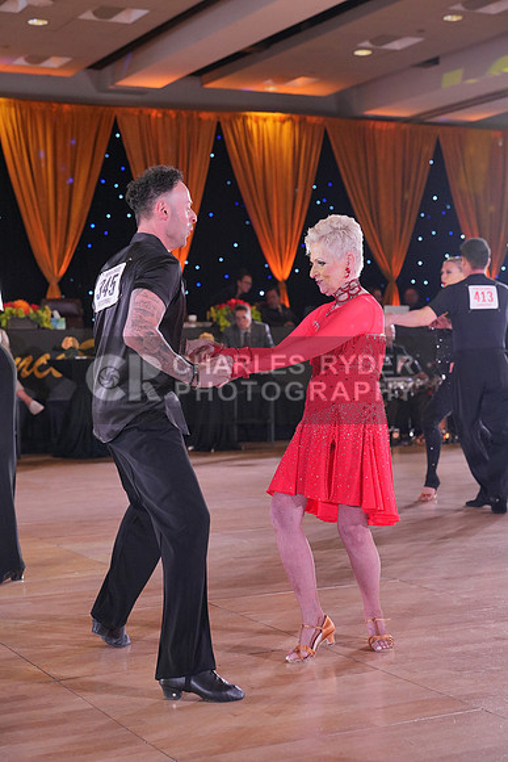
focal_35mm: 63
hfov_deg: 21.6
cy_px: 381
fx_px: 1333
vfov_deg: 31.9
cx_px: 254
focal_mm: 63
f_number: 4
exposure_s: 1/400
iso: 2500
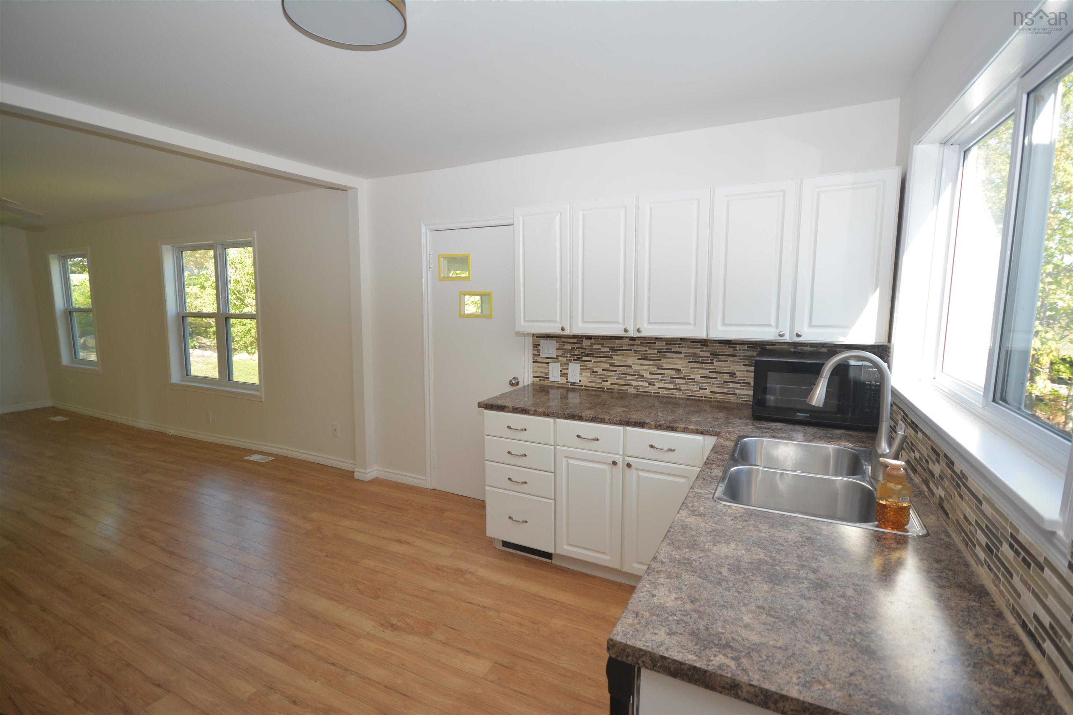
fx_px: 492
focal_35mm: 16
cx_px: 536
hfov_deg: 95.0
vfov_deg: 72.1
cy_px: 358
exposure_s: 1/80
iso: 200
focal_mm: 11
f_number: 4.5
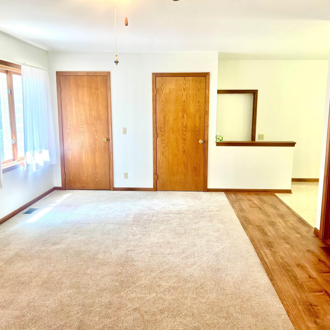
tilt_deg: -9.0
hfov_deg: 52.5
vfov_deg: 52.5
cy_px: 164
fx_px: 334
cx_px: 174
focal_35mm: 31
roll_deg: -1.0
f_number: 1.5
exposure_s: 1/124
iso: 50
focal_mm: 5.7
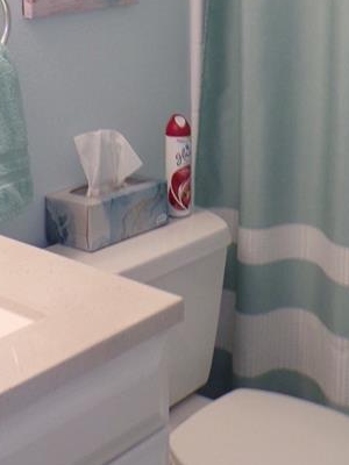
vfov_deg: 26.0
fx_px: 968
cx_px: 142
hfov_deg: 20.4
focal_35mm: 72
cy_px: 34
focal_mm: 4.3
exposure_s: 1/34
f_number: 3
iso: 138
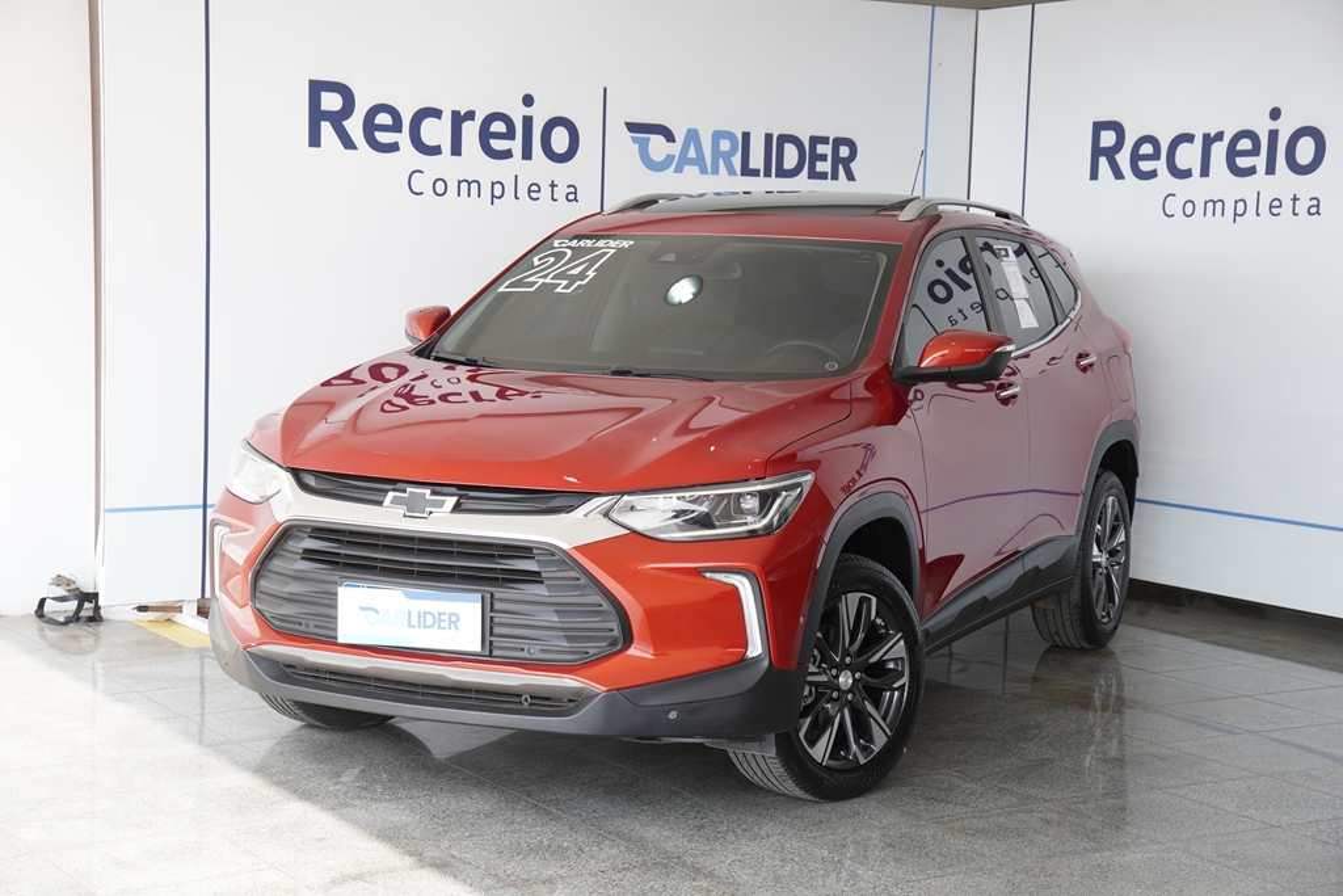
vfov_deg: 22.6
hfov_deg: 33.4
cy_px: 448
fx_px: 2238
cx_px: 672
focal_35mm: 60
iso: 160
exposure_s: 1/160
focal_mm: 40
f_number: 4.5
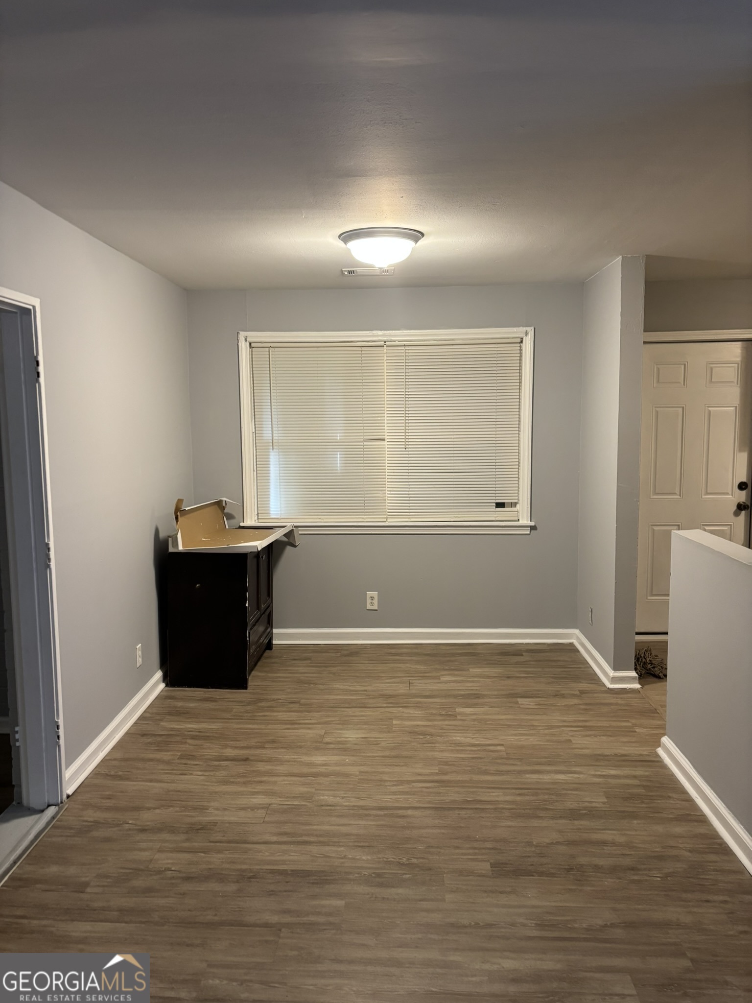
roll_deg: +0.4
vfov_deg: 67.3
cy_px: 502
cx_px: 376
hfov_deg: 53.1
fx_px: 753
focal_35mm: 26
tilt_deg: -6.5
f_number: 1.6
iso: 200
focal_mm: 5.96
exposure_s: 1/60
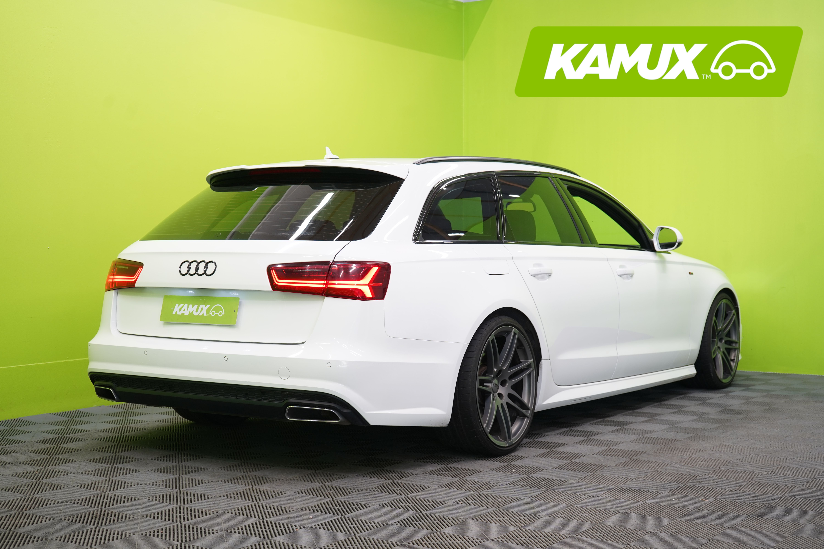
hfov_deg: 39.6
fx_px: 1144
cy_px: 274
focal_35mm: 50
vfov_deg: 27.0
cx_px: 412
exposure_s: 1/30
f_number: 5.6
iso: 400
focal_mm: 50
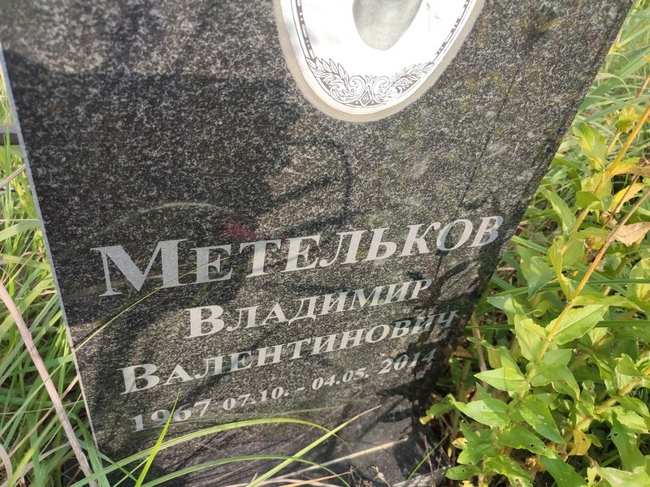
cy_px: 244
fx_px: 469
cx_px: 325
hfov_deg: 69.4
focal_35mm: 25
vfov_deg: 54.9
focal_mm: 6.04
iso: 50
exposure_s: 1/297
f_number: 1.9
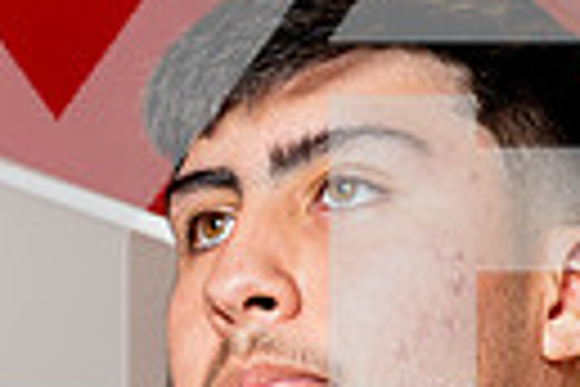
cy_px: 704
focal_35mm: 215
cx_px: 256
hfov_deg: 9.6
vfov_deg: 6.3
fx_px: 3464
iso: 250
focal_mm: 48
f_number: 5.6
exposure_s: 1/200
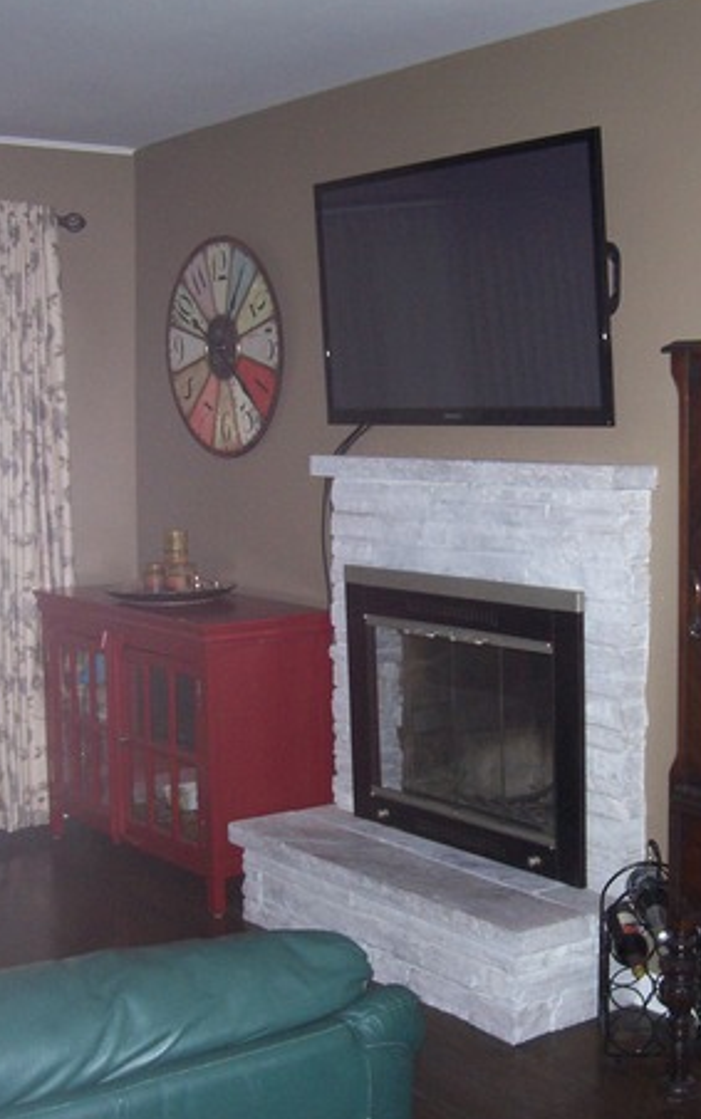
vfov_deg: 39.6
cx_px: 466
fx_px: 1557
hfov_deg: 25.2
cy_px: 564
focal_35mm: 51
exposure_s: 1/112
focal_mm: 5.6
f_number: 2.7
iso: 140
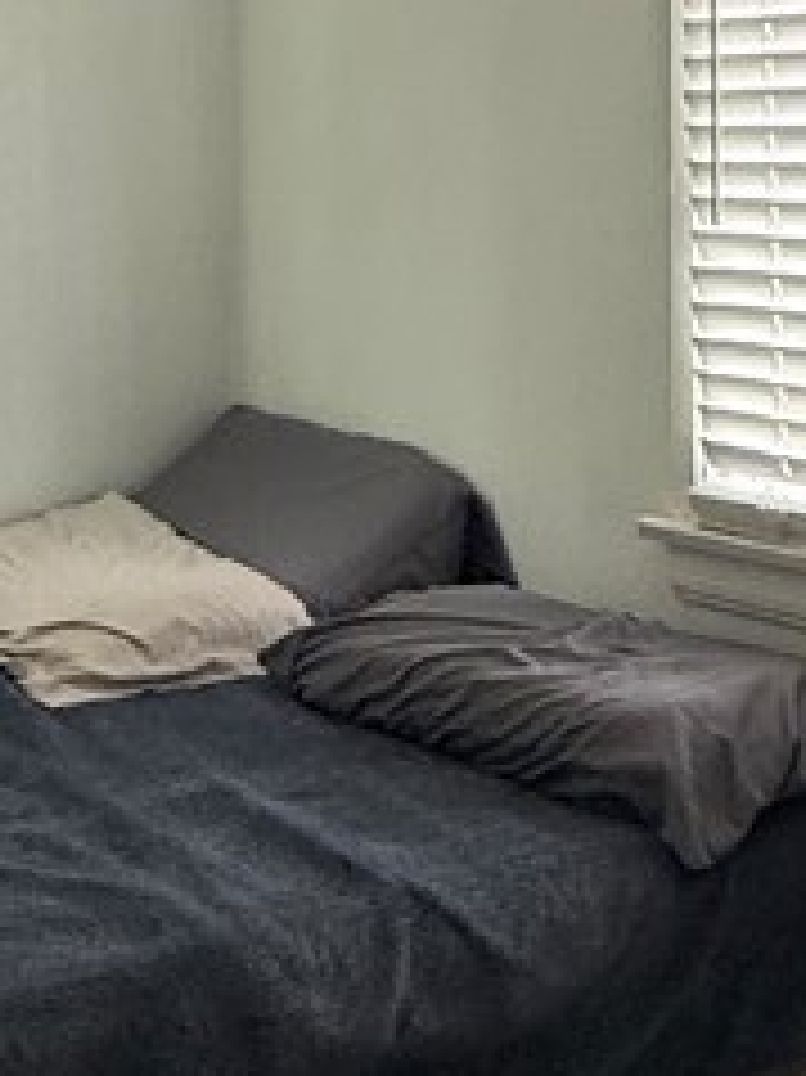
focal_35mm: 60
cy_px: 230
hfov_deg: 23.7
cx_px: 68
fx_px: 1864
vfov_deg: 31.4
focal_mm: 2.22
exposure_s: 1/60
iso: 400
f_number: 2.2
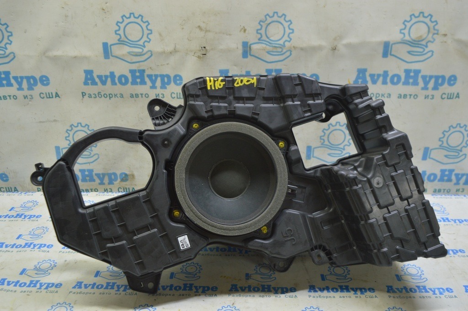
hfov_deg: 57.3
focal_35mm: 33
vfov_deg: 39.9
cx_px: 234
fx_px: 429
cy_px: 156
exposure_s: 1/20
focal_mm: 22
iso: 400
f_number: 5.6
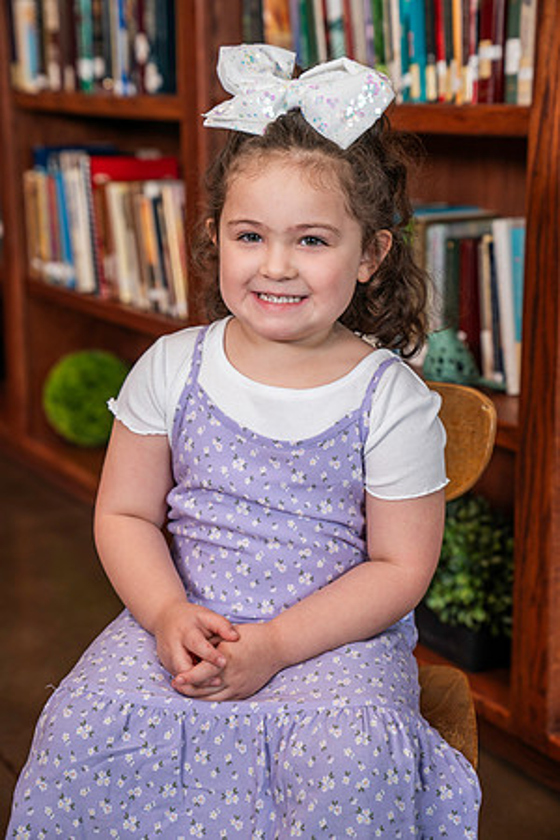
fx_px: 1517
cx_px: 280
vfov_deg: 31.0
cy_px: 420
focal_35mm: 65
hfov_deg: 20.9
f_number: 4
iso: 500
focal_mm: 65
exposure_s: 1/160
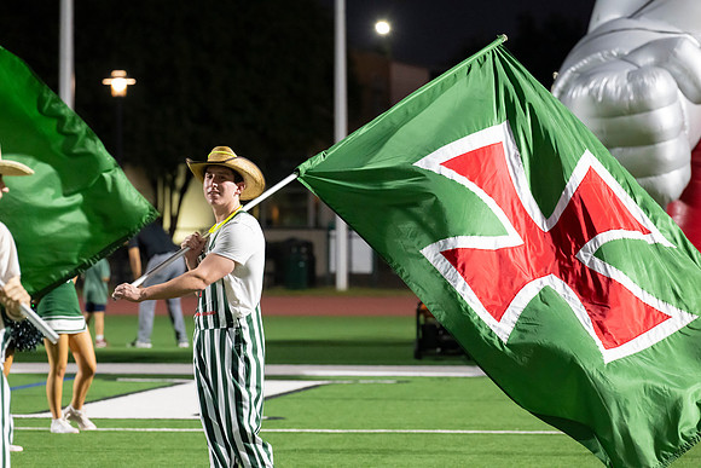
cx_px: 350
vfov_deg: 6.9
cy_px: 234
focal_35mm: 200
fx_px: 3895
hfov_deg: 10.3
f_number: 5.6
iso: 10000
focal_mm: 200
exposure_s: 1/400
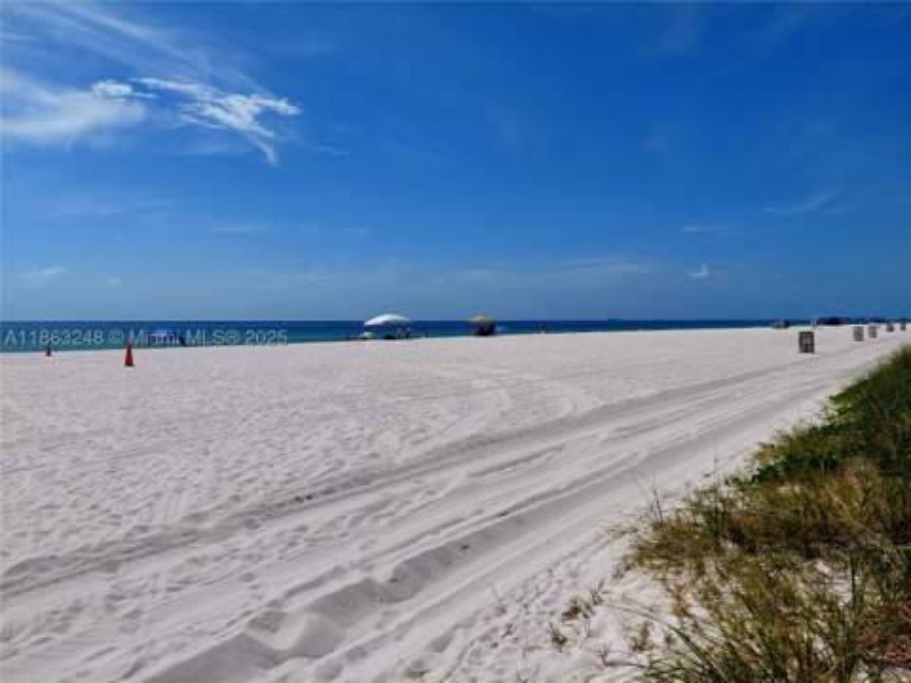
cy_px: 342
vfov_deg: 56.8
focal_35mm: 24
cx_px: 456
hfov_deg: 71.6
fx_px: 632
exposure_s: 1/5000
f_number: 1.8
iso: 40
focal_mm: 5.23
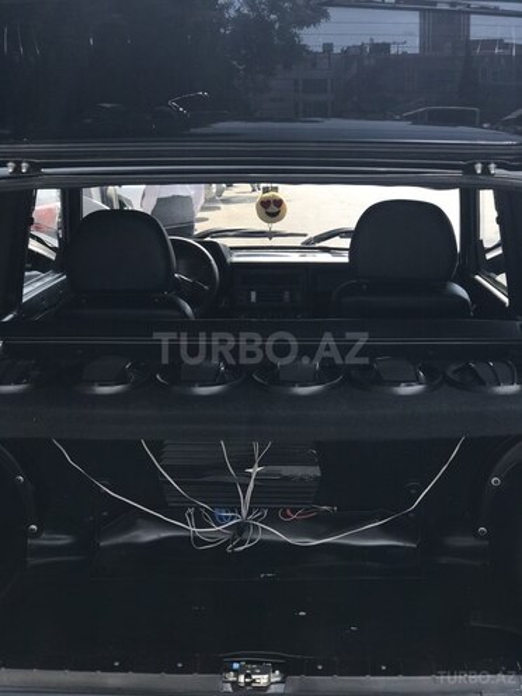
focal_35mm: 57
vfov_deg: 33.8
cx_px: 261
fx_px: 1146
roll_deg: +1.1
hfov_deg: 25.7
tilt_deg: -9.4
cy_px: 348
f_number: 2.8
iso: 20
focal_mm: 6.6
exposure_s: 1/132
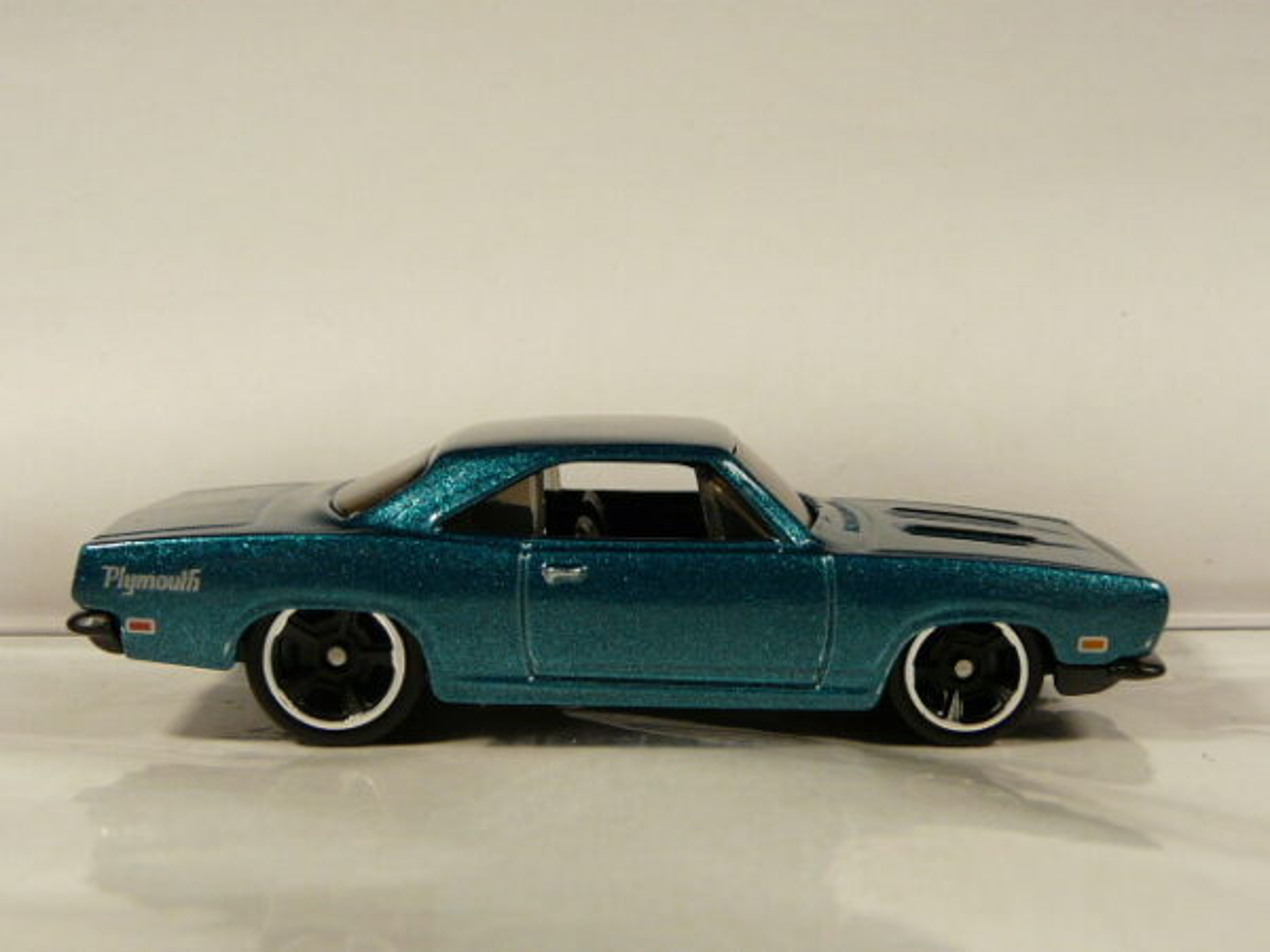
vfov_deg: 31.5
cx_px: 635
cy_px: 476
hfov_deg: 41.2
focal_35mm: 46
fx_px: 1688
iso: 100
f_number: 2.8
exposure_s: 1/80
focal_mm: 4.7
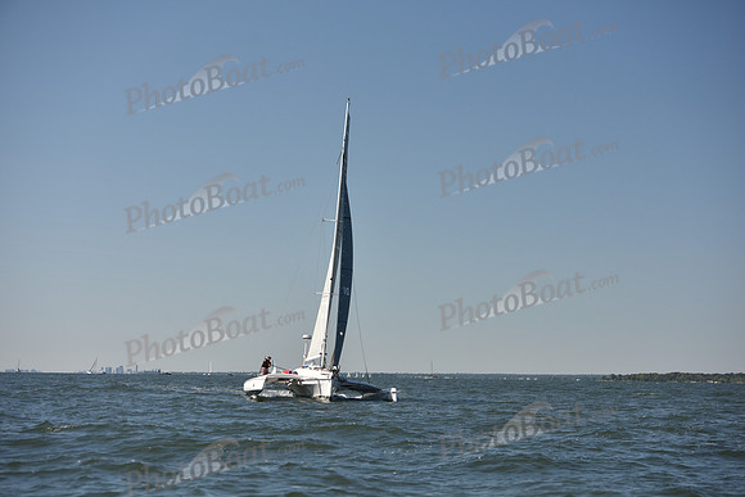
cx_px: 372
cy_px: 248
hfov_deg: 25.4
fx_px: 1656
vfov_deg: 17.1
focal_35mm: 80
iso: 250
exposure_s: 1/1250
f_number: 4
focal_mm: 80
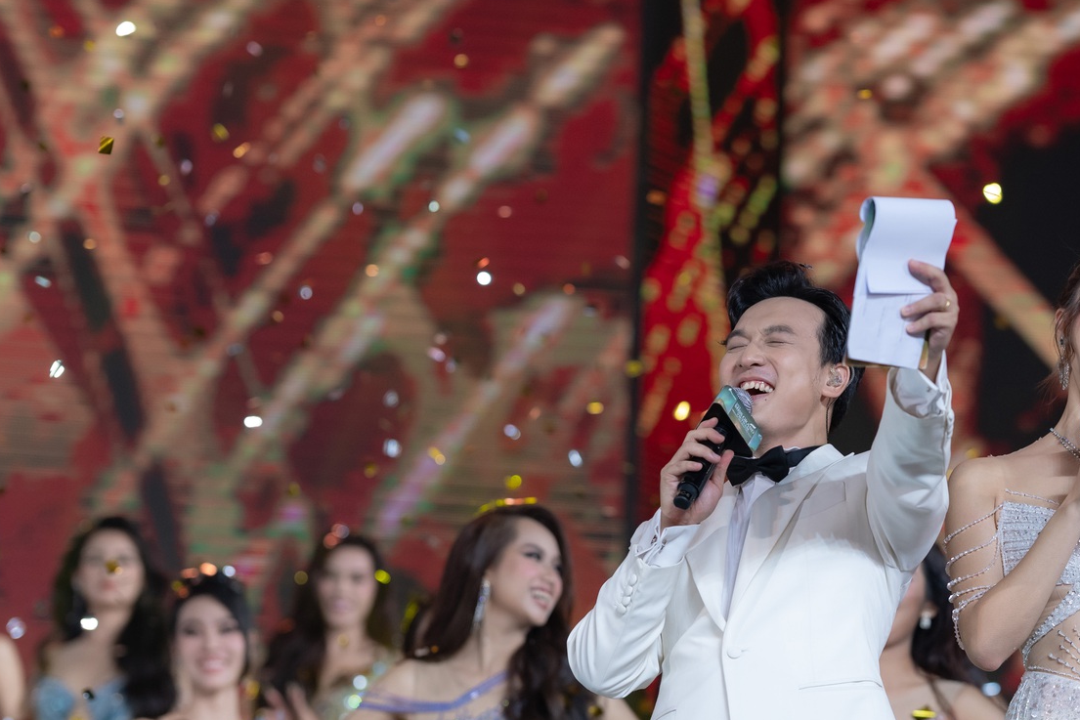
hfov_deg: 10.8
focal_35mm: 190
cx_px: 951
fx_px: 5700
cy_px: 445
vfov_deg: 7.2
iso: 800
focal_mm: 105
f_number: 2
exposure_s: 1/1250
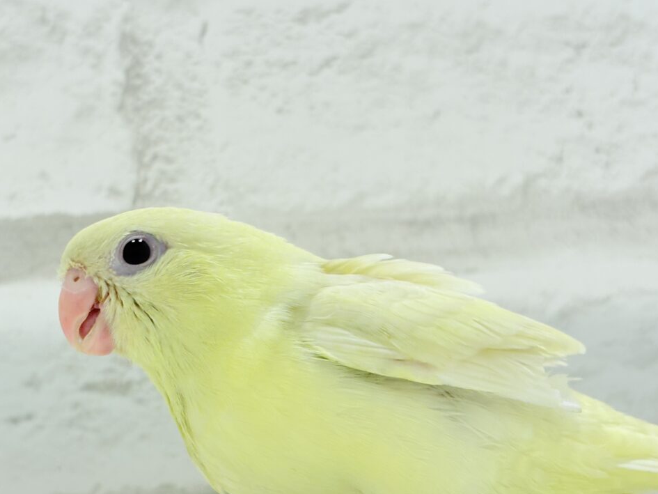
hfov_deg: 29.3
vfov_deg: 22.2
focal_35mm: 66
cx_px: 260
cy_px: 302
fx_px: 1255
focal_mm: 5.96
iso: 80
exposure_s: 1/100
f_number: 1.6
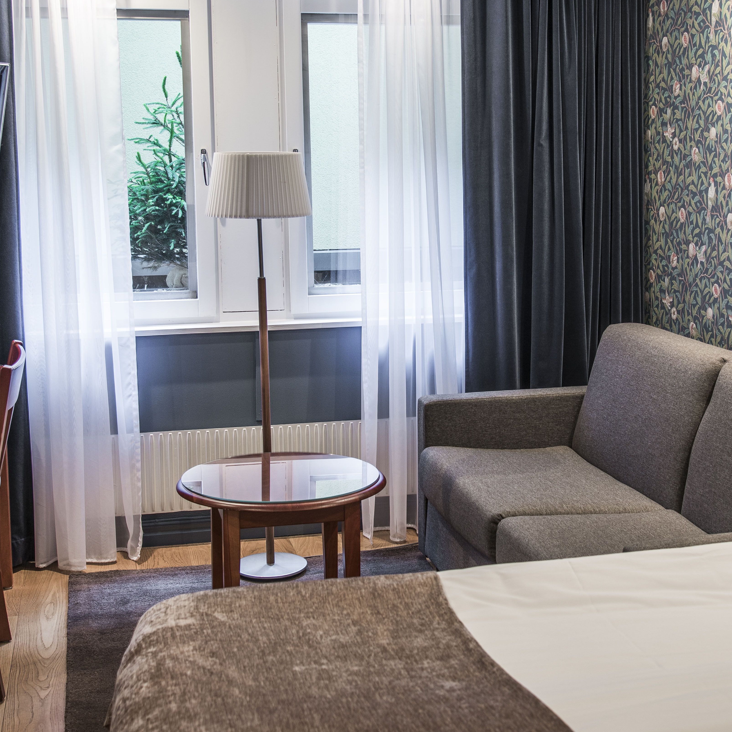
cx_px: 434
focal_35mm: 54
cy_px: 301
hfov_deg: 31.6
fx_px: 1292
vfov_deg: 31.6
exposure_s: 1
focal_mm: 34
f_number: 5
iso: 100
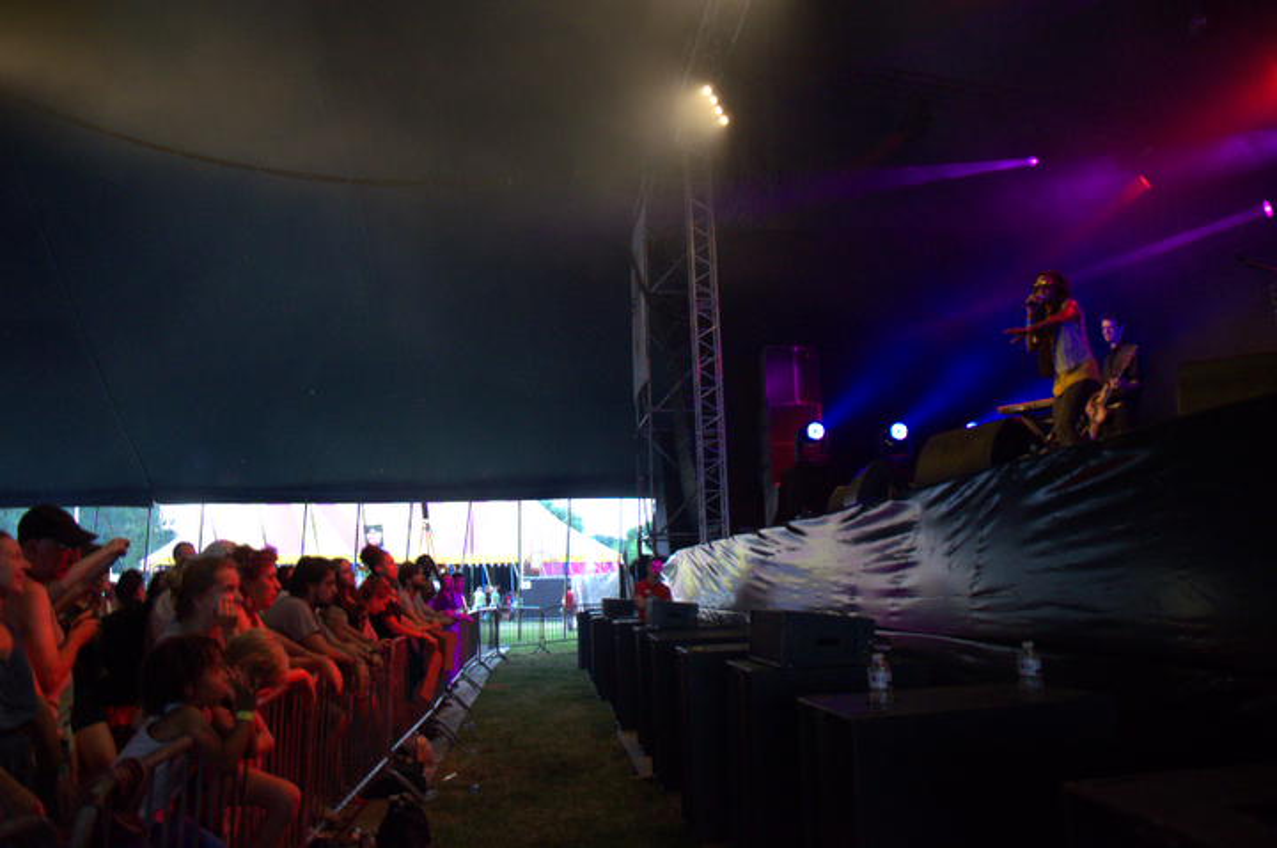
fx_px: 956
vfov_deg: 47.8
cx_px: 638
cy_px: 424
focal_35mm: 27
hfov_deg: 67.5
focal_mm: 18
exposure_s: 1/320
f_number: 3.5
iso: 4000
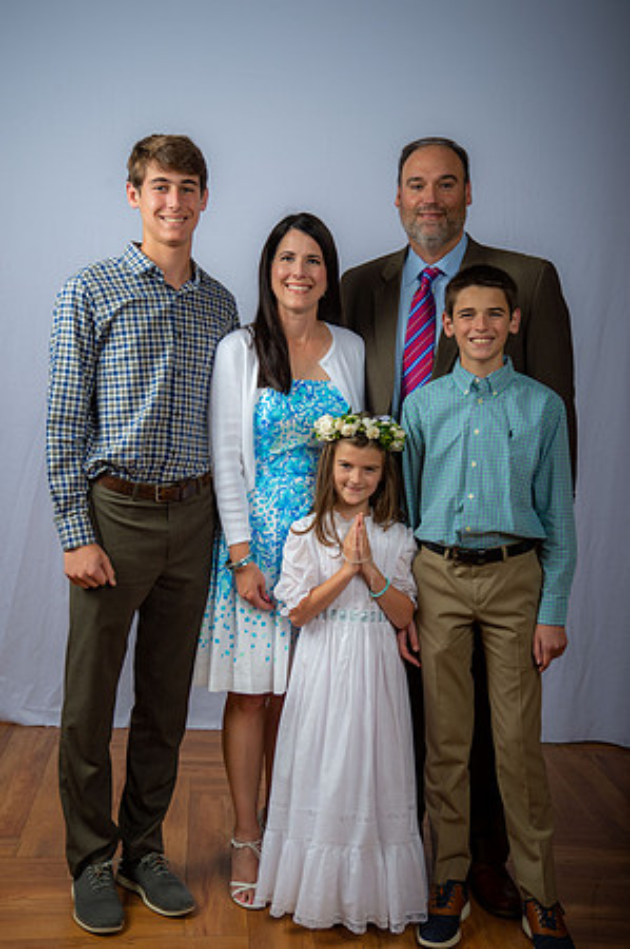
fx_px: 1315
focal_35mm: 50
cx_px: 315
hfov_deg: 26.9
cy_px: 474
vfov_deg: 39.6
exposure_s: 1/200
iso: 250
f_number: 6.3
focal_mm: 50
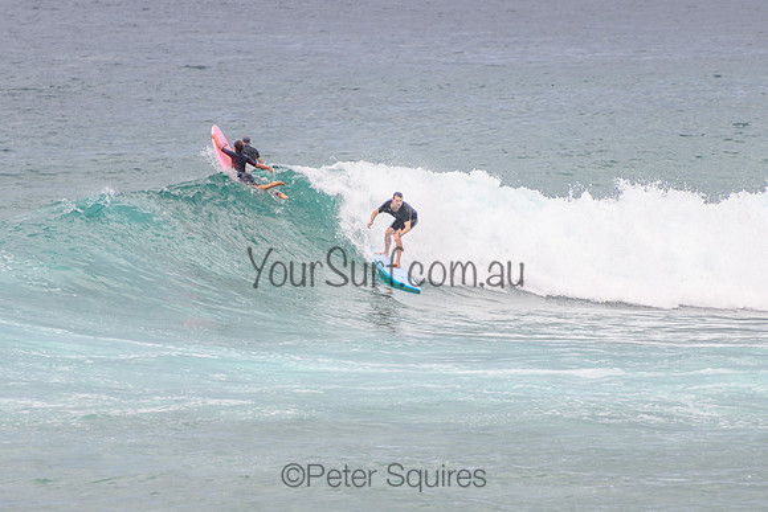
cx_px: 372
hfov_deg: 3.7
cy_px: 237
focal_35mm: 550
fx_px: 11743
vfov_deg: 2.5
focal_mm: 400
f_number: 5.6
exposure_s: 1/2000
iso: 180
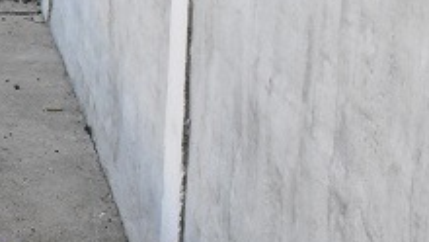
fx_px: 2333
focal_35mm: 205
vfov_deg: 5.9
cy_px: 76
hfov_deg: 9.5
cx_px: -528
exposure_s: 1/125
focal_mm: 29
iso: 2000
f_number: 14
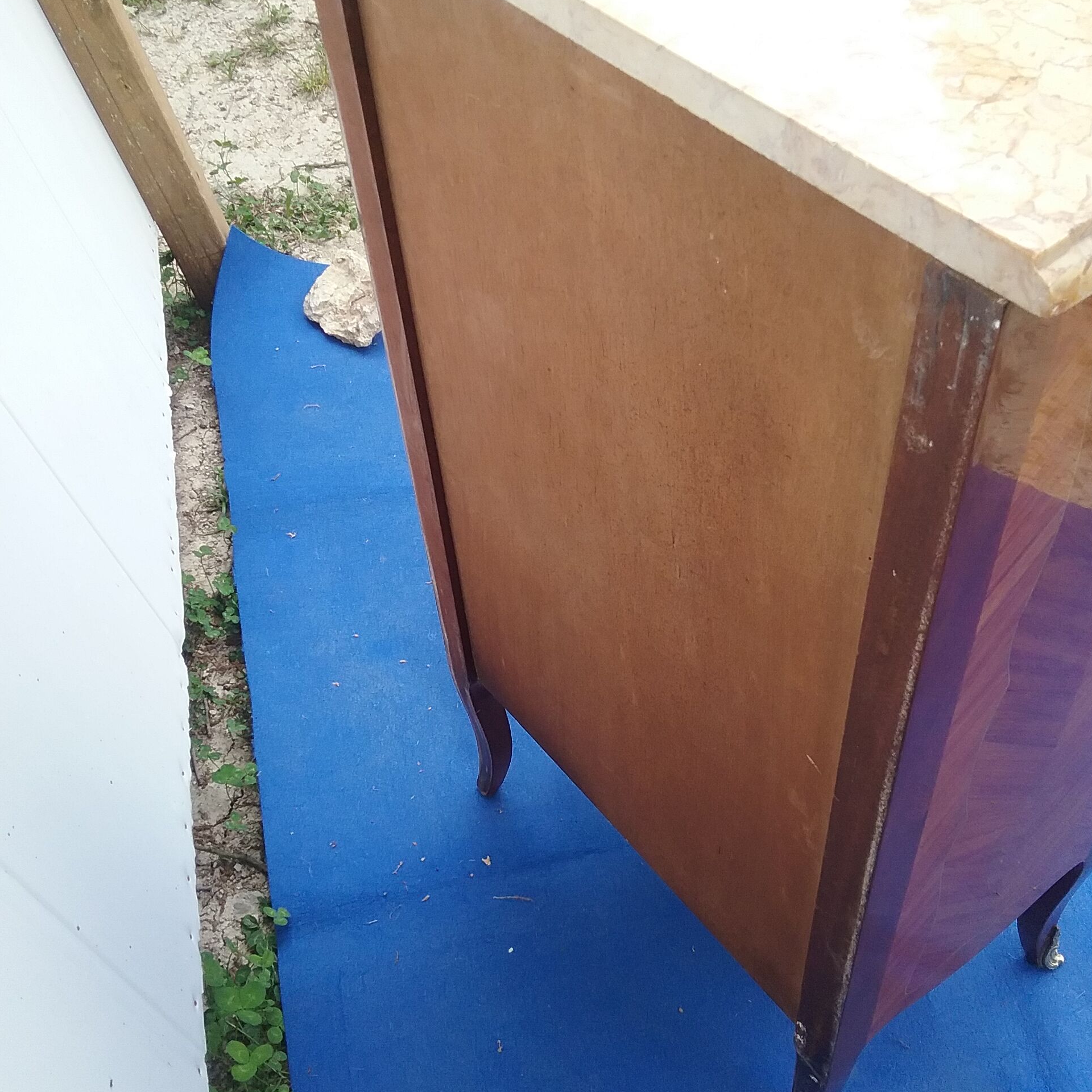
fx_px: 1321
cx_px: 552
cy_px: 574
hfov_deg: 44.9
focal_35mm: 37
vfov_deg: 44.9
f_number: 2.2
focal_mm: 3.3
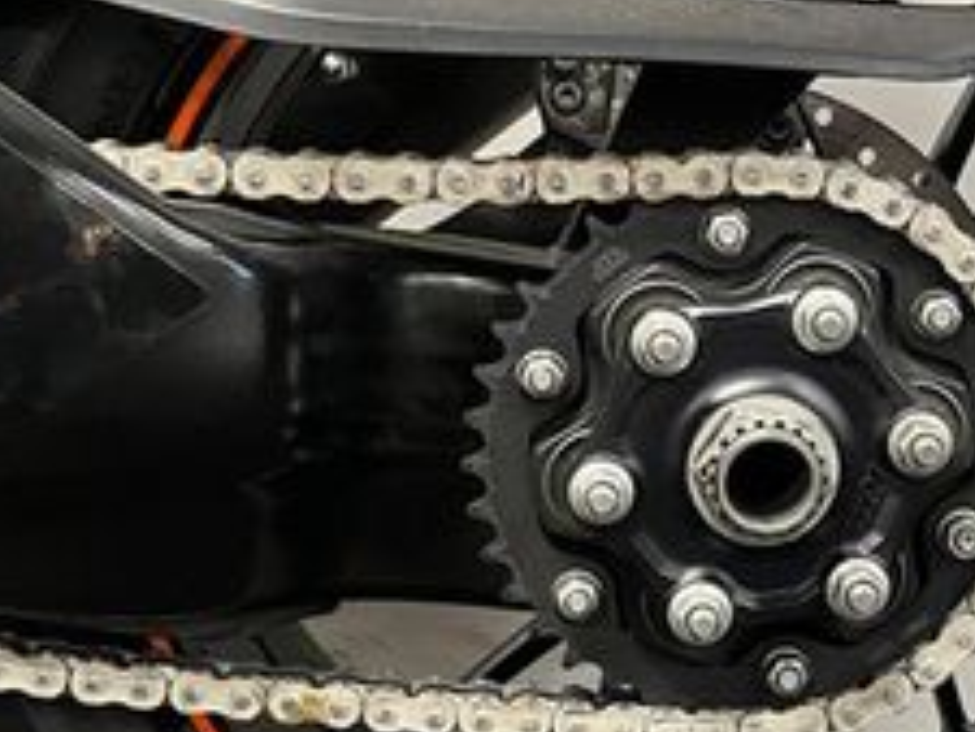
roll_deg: +0.2
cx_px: 715
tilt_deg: -7.4
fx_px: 2085
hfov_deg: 26.0
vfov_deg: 19.9
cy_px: 398
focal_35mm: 74
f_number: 1.6
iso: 320
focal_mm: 5.1
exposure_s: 1/50
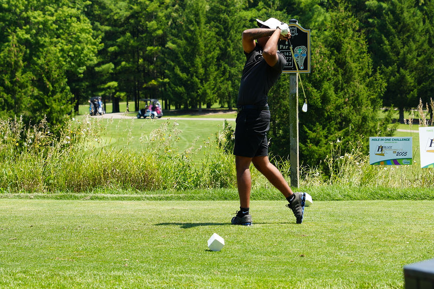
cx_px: 204
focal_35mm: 138
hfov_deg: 14.9
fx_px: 1657
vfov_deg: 10.0
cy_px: 127
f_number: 5
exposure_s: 1/250
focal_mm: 77
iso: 100
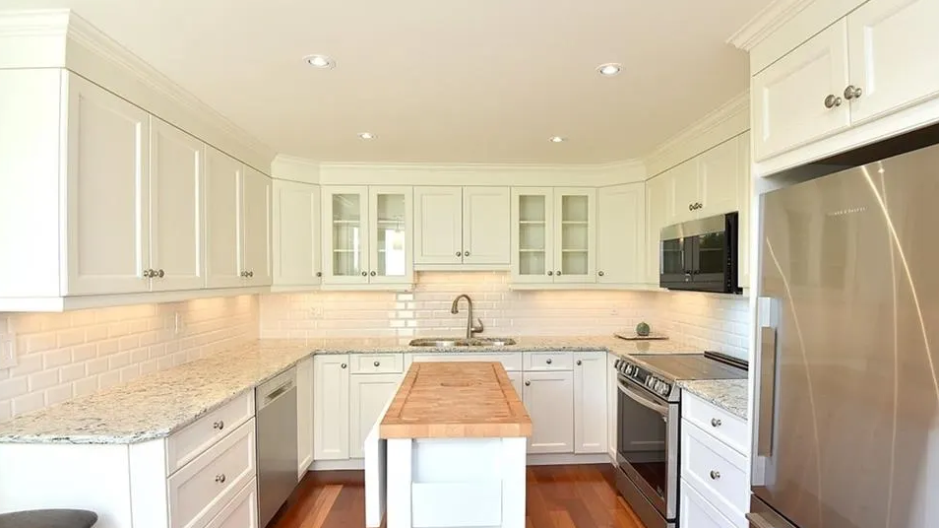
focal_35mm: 18
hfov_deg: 92.7
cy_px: 289
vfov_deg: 60.9
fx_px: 448
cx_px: 483
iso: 500
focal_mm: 16
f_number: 6.3
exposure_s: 1/80
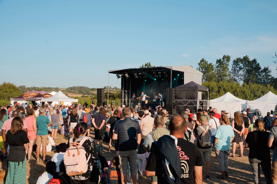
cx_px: 138
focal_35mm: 37
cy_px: 92
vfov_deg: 36.2
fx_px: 282
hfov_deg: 52.3
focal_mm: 36.7
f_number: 6.3
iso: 100
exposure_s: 1/500
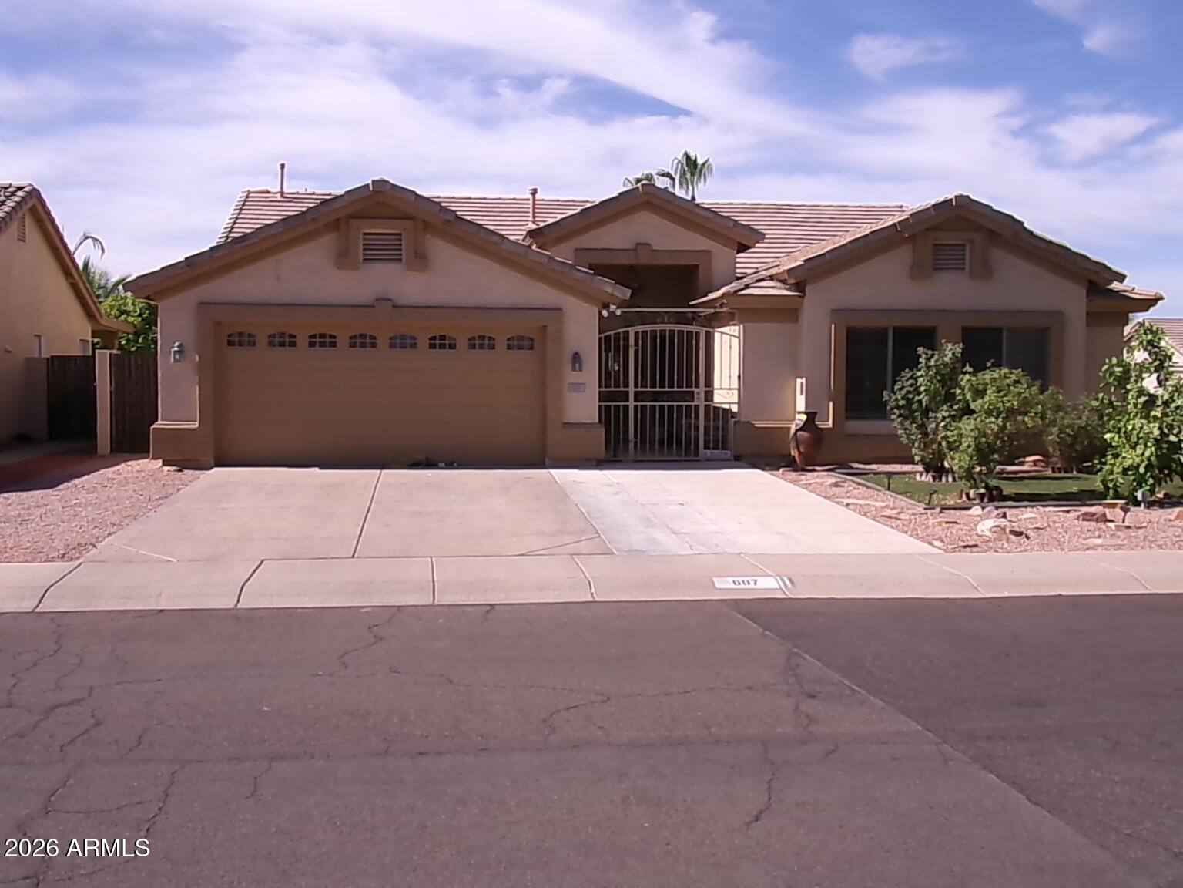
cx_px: 592
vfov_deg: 38.7
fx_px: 1264
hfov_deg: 50.1
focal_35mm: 37
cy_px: 444
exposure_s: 1/105
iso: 100
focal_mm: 6.6
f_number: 11.85
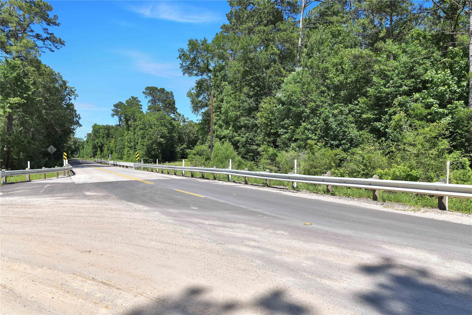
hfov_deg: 73.7
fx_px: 315
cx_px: 236
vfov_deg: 53.1
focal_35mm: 24
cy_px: 158
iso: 100
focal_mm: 24
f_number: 8
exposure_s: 1/250
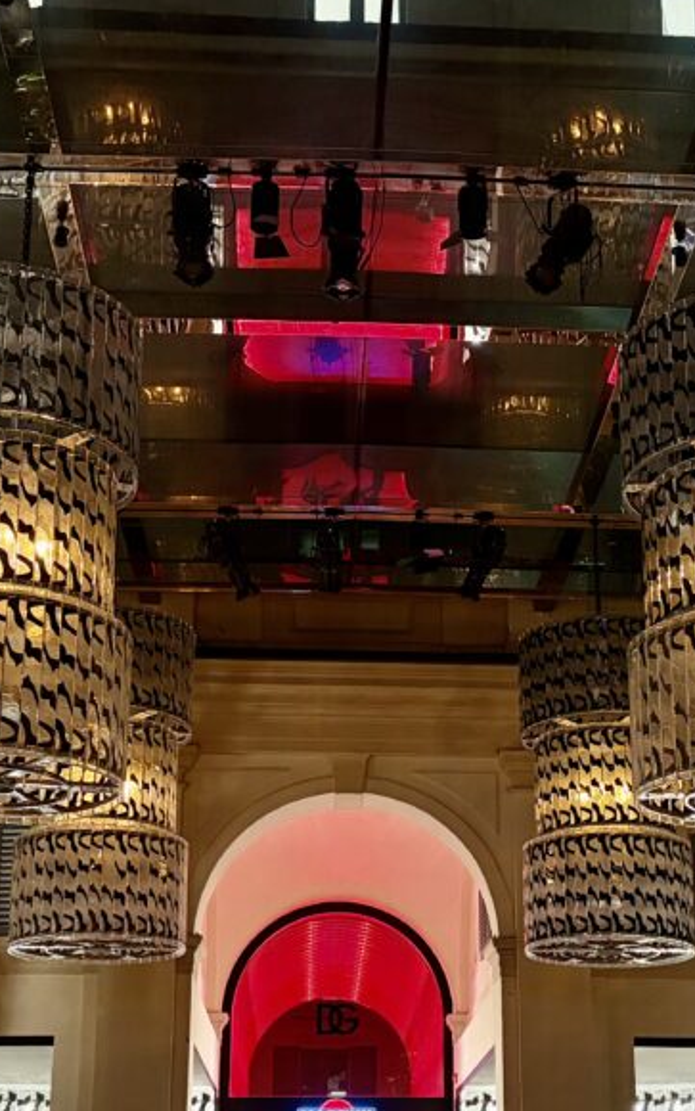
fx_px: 1726
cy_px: 780
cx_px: 415
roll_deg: +0.5
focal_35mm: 57
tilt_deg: +16.4
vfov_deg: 35.2
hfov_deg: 22.7
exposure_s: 1/33
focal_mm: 5.96
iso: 640
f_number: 1.6
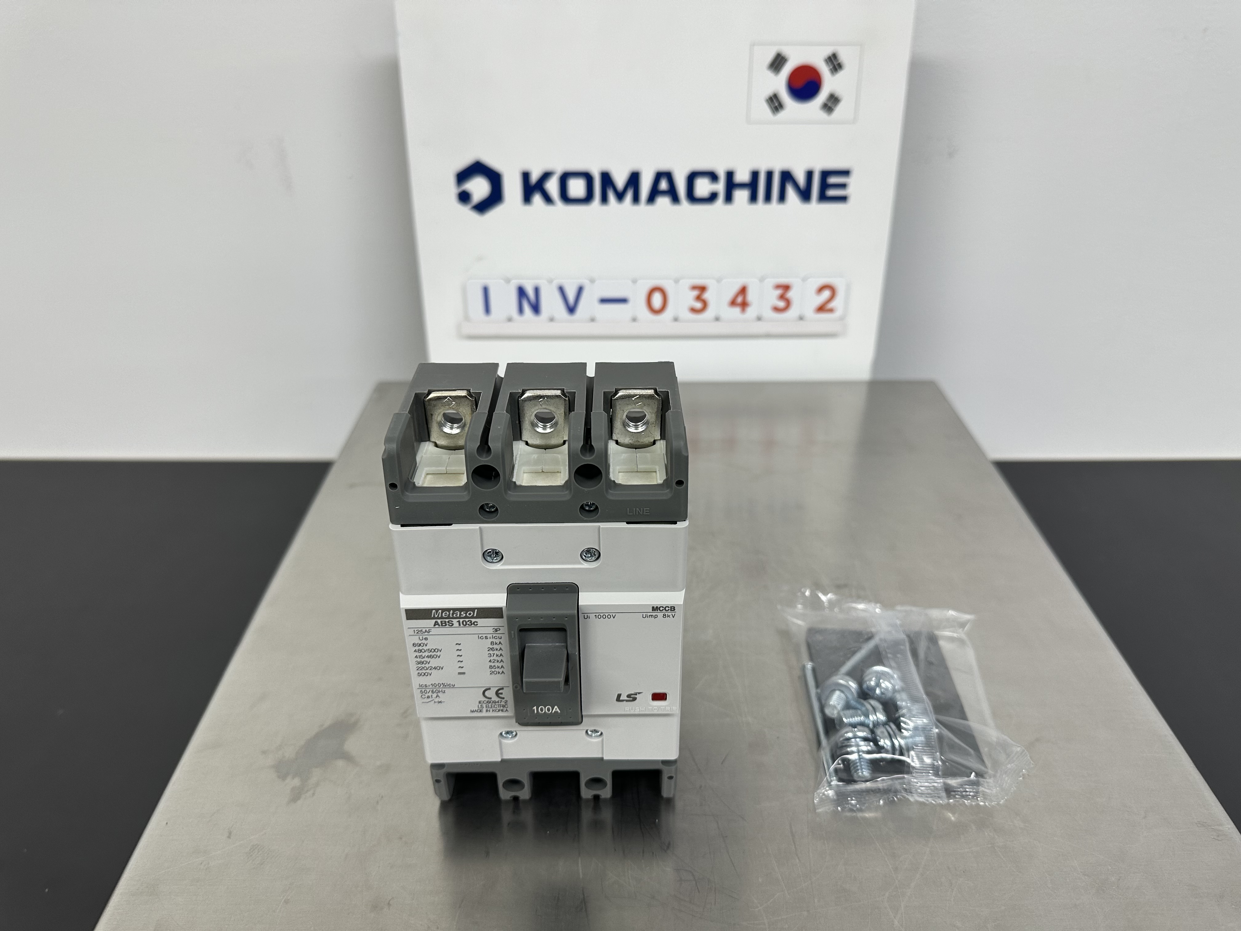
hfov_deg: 71.6
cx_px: 620
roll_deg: +0.5
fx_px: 860
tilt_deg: -31.6
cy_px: 466
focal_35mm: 24
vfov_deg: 56.8
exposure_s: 1/120
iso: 125
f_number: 1.78
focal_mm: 6.86
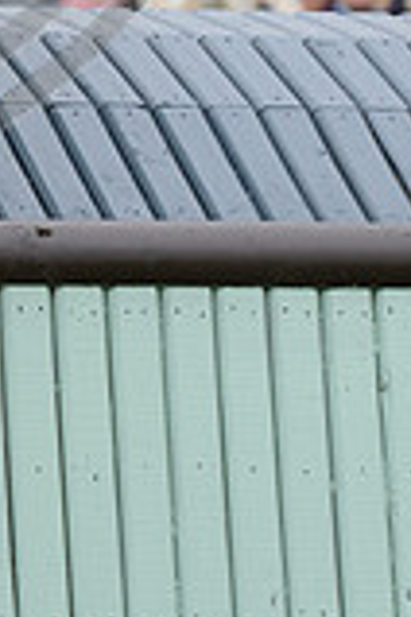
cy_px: -376
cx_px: -264
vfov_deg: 1.6
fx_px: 22552
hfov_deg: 1.0
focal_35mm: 1317
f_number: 7.1
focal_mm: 360
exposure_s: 1/1000
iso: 1000
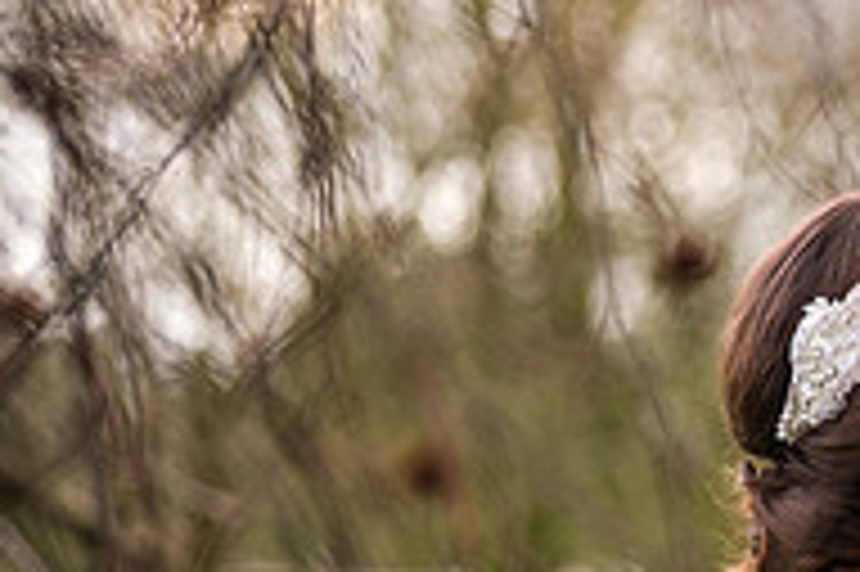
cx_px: 1077
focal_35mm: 572
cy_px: 485
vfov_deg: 2.4
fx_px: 13652
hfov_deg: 3.6
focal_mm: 115
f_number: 2.8
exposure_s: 1/160
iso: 320
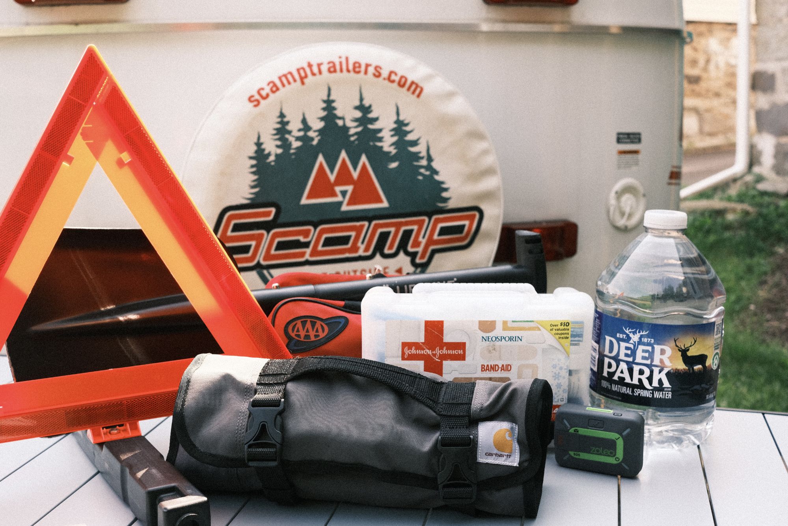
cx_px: 394
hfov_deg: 47.4
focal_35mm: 41
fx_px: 897
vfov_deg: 32.6
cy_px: 263
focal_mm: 27
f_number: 4.5
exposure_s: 1/250
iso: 320
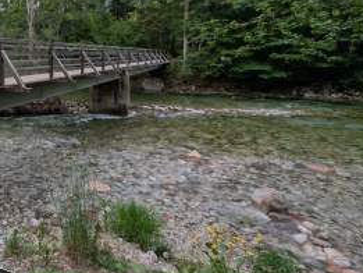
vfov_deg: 57.0
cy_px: 81
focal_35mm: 23
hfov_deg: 62.1
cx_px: 36
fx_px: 241
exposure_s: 1/472
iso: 38
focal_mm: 2.23
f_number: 1.95
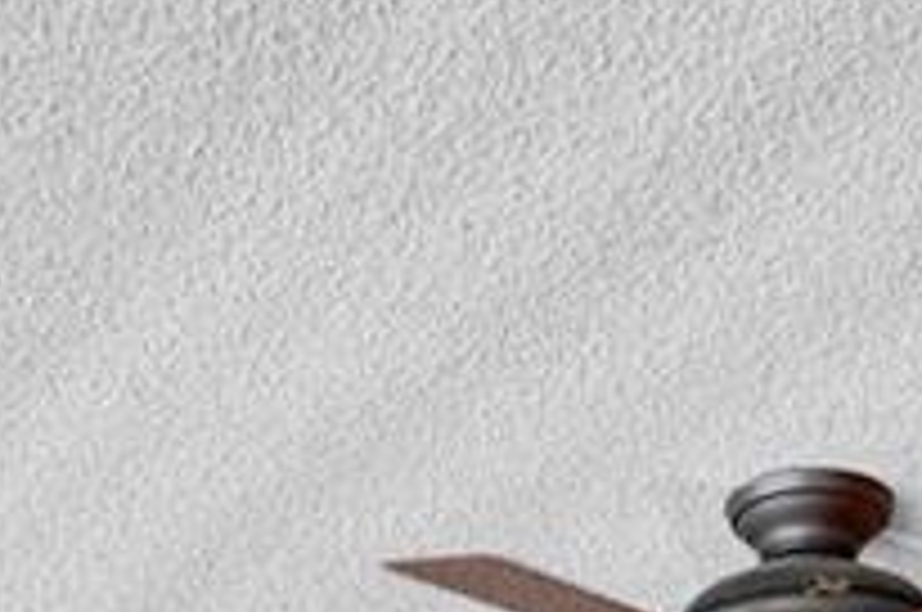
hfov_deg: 25.3
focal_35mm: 80
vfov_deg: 12.9
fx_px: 2046
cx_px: 576
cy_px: 1469
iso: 1600
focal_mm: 16
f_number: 4.5
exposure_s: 1/200
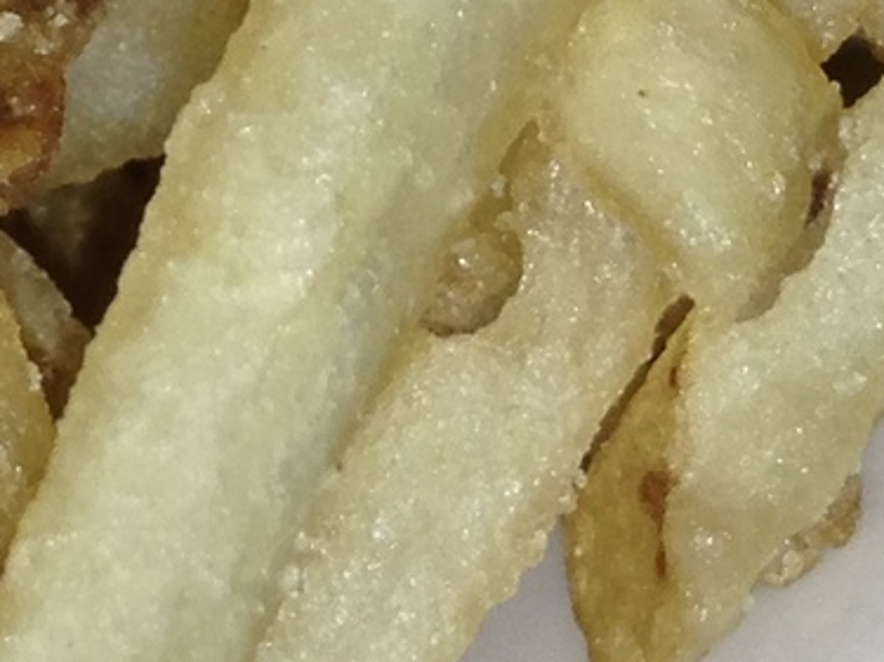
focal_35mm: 220
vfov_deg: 6.3
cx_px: -283
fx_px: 5616
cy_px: -1125
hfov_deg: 8.9
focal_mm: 4.13
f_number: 2.4
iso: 50
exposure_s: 1/142
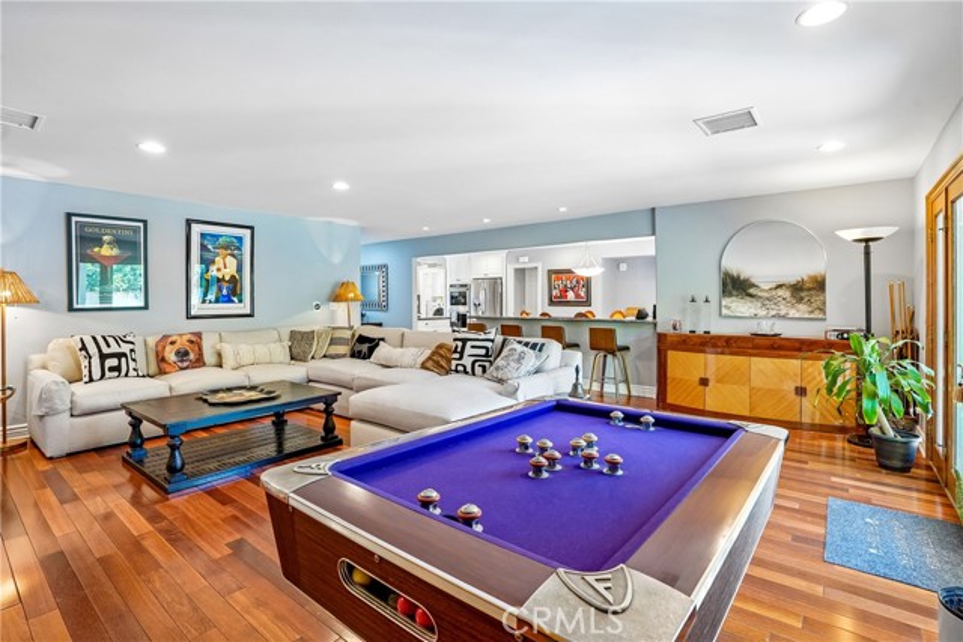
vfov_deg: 73.8
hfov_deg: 96.7
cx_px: 482
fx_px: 428
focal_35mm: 16
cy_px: 321
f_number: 8
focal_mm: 16
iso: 400
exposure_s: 1/5
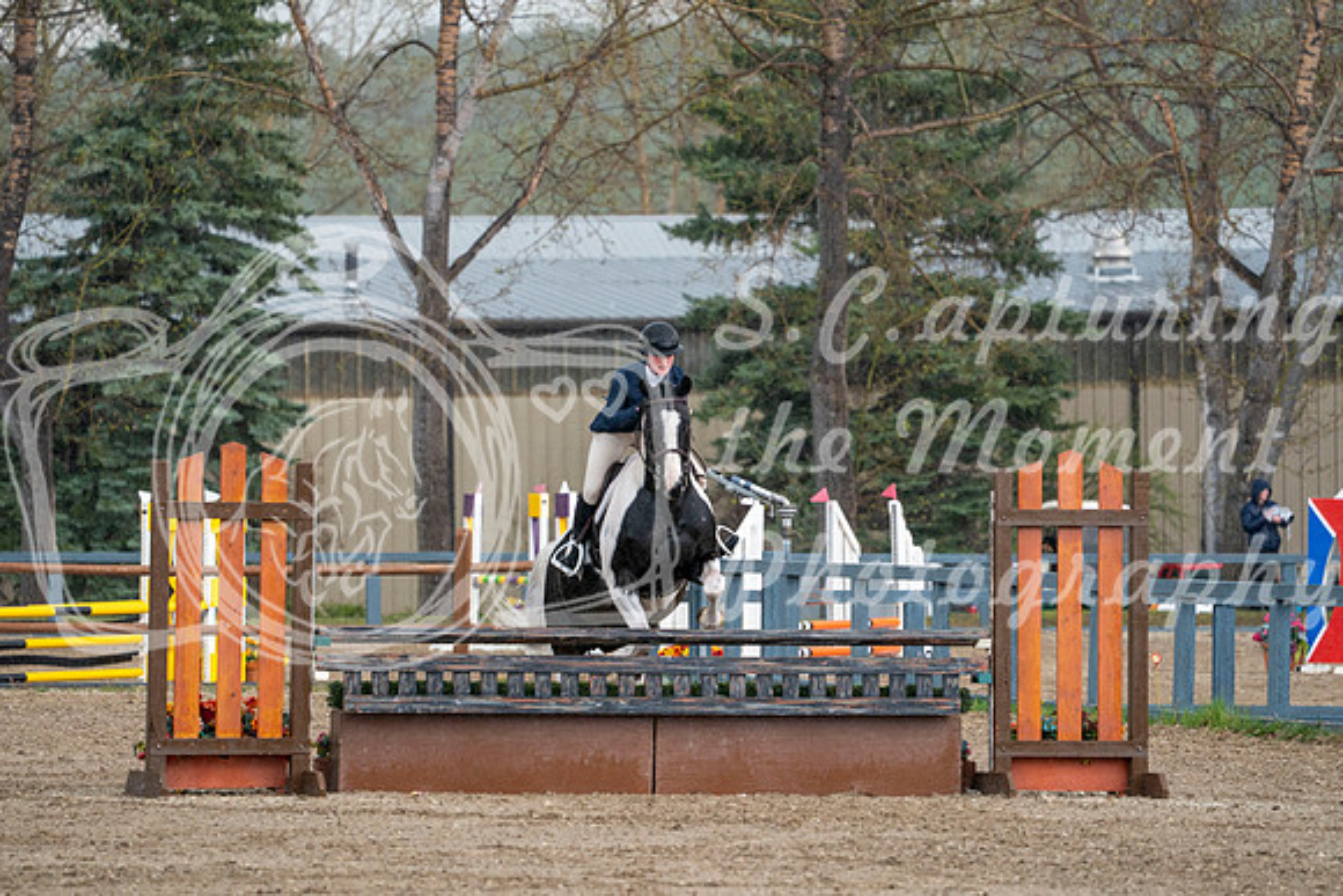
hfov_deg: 6.9
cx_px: 672
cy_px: 448
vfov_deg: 4.6
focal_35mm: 300
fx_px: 11194
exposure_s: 1/1250
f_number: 5.6
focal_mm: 300
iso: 1250
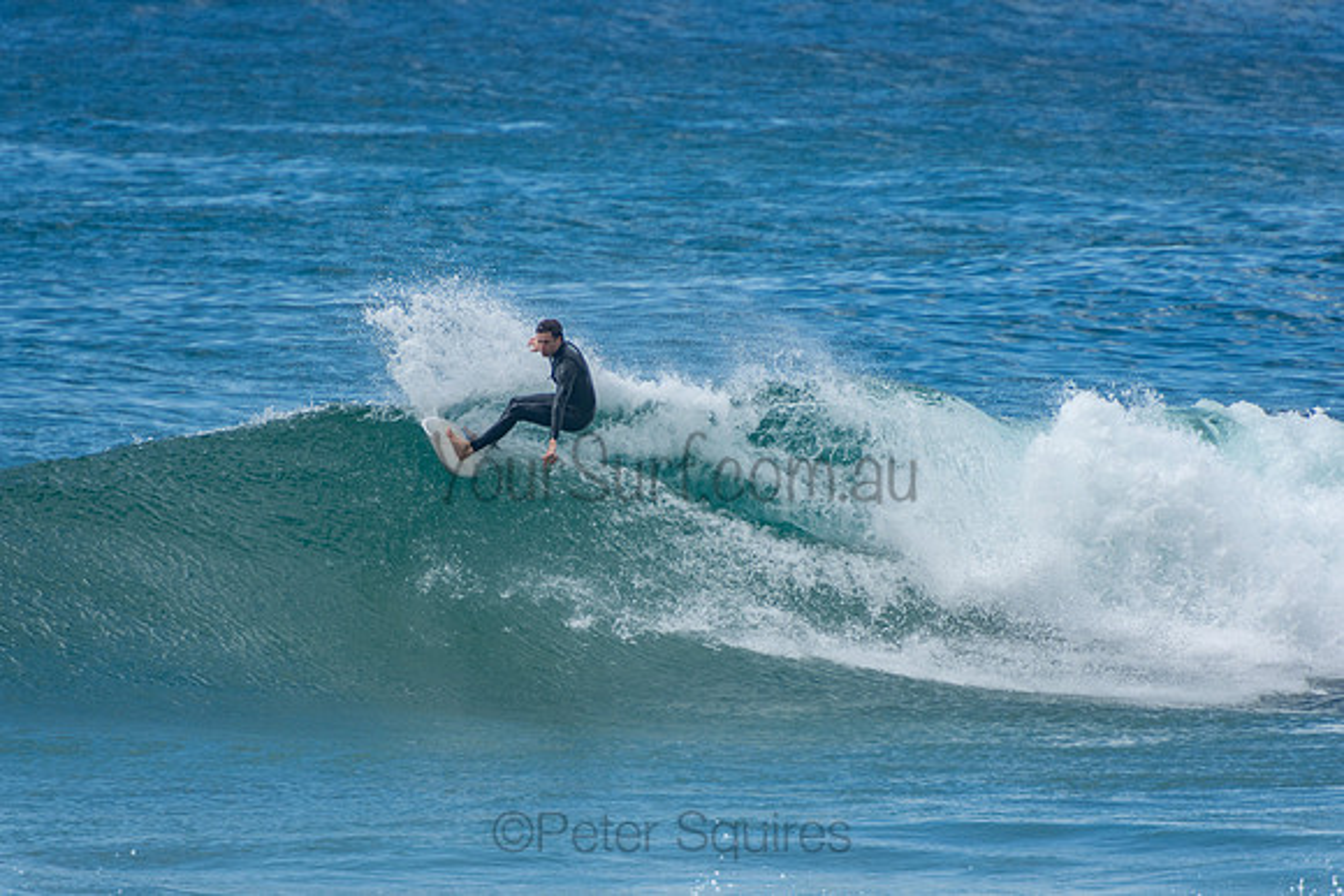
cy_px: 448
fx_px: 22404
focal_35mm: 600
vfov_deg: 2.3
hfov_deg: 3.4
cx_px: 672
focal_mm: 400
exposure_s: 1/1250
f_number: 5.6
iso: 250
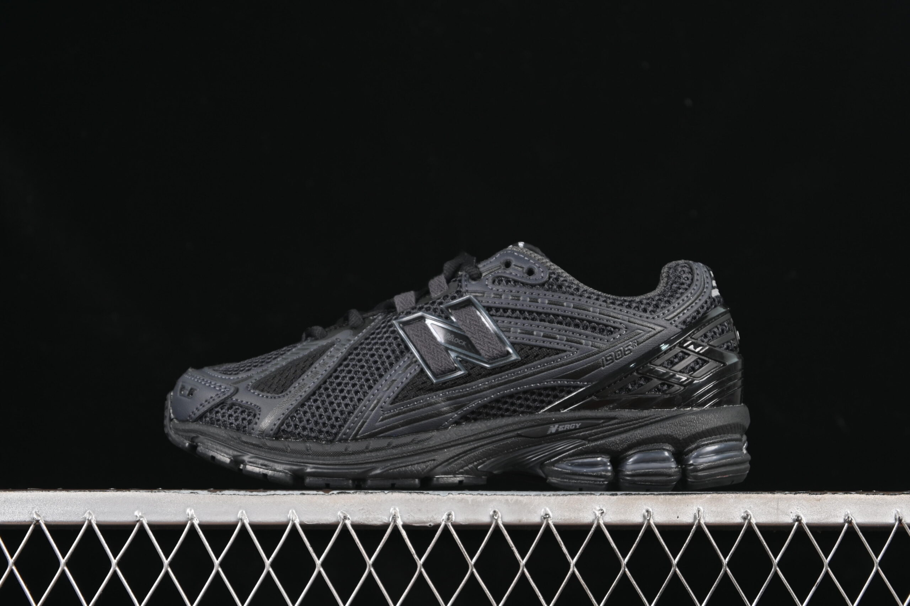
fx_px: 1896
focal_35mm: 75
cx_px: 455
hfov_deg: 27.0
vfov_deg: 18.2
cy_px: 303
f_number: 6.3
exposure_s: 1/60
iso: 160
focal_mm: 50
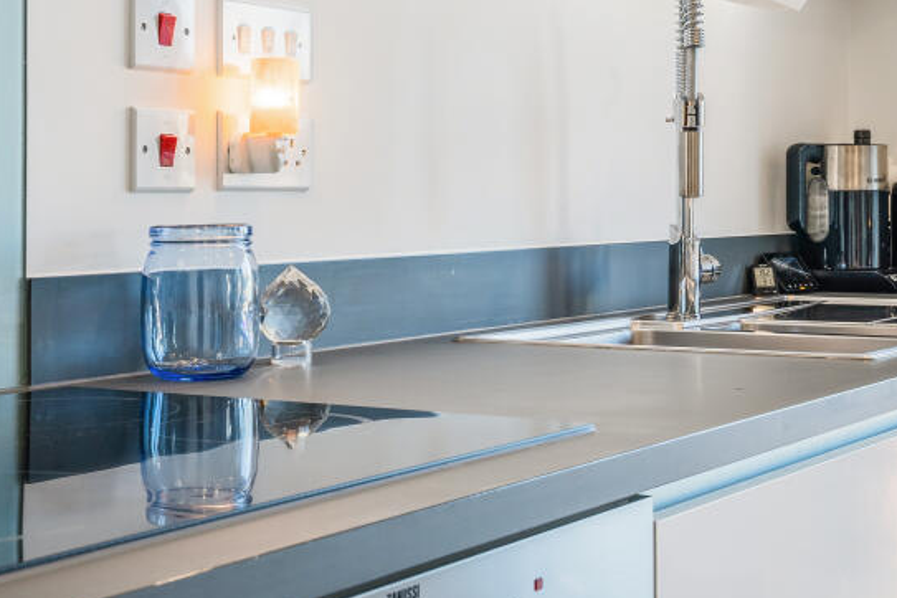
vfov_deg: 20.6
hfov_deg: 30.5
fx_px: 1644
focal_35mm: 66
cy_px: 300
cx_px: 467
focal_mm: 35
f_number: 13
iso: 100
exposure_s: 1/8
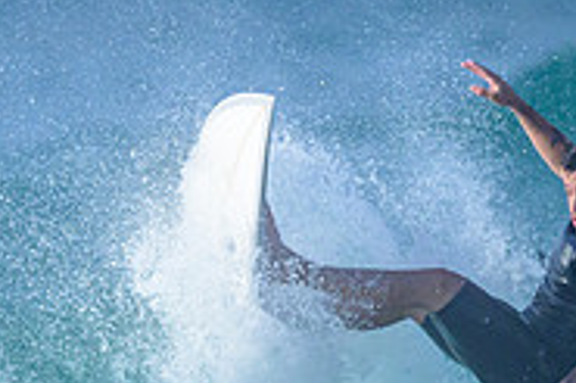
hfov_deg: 0.6
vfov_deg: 0.4
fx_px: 54830
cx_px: 136
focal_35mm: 3430
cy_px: 418
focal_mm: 800
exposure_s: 1/4000
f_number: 6.3
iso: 1250
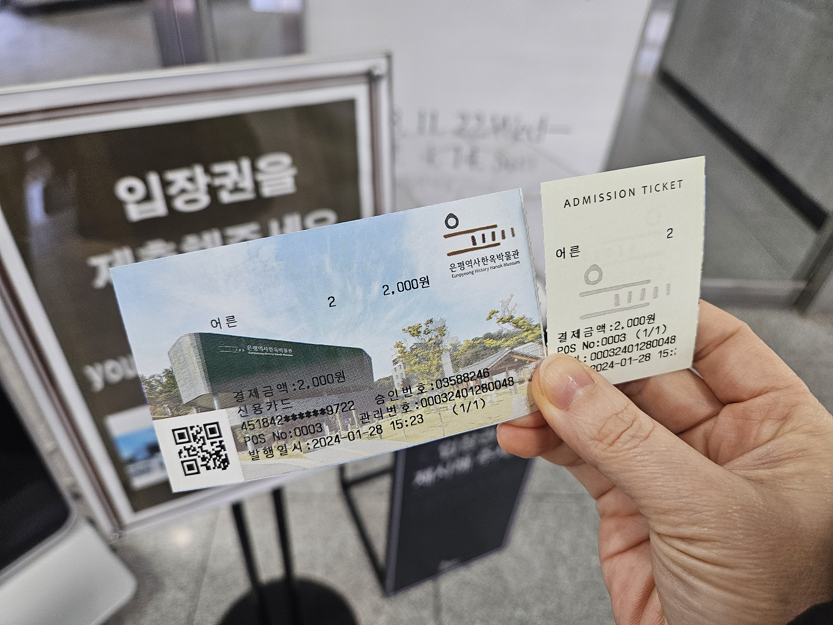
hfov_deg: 73.9
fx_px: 553
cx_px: 416
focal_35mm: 23
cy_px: 312
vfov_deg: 58.9
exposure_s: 1/120
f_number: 1.8
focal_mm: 5.4
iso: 250
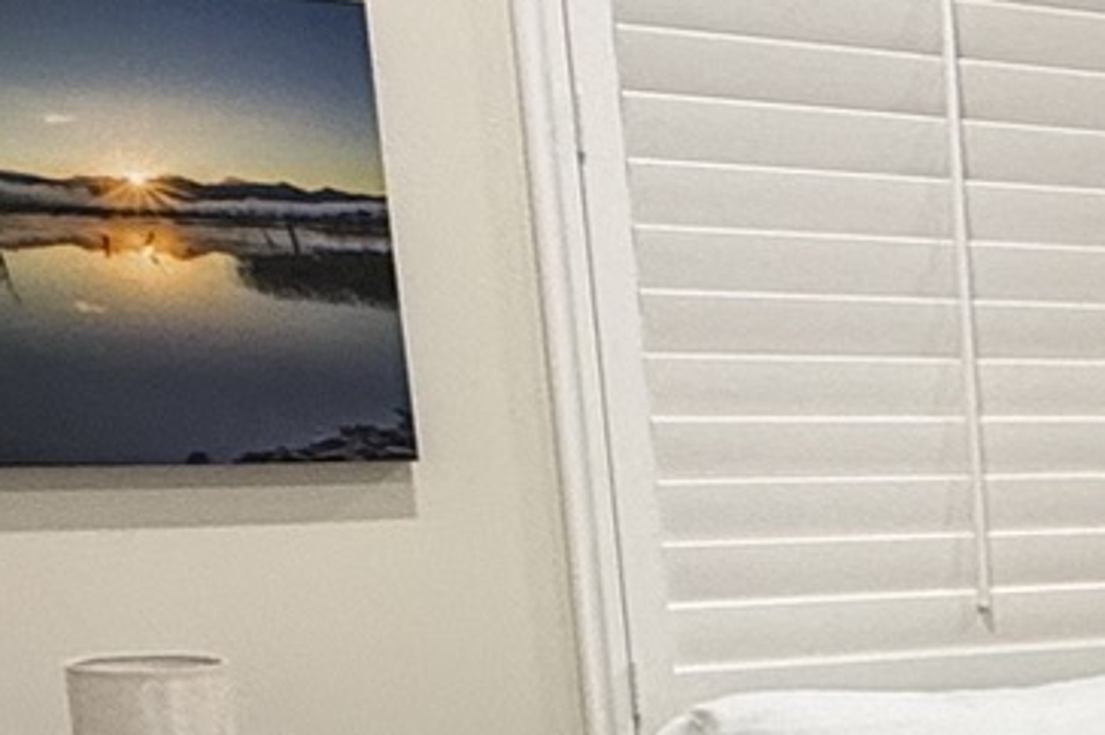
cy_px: 926
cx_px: 1864
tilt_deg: -10.4
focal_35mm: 82
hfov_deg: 19.8
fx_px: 2515
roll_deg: -0.1
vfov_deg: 15.9
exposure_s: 1/60
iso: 160
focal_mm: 2.22
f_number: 2.2
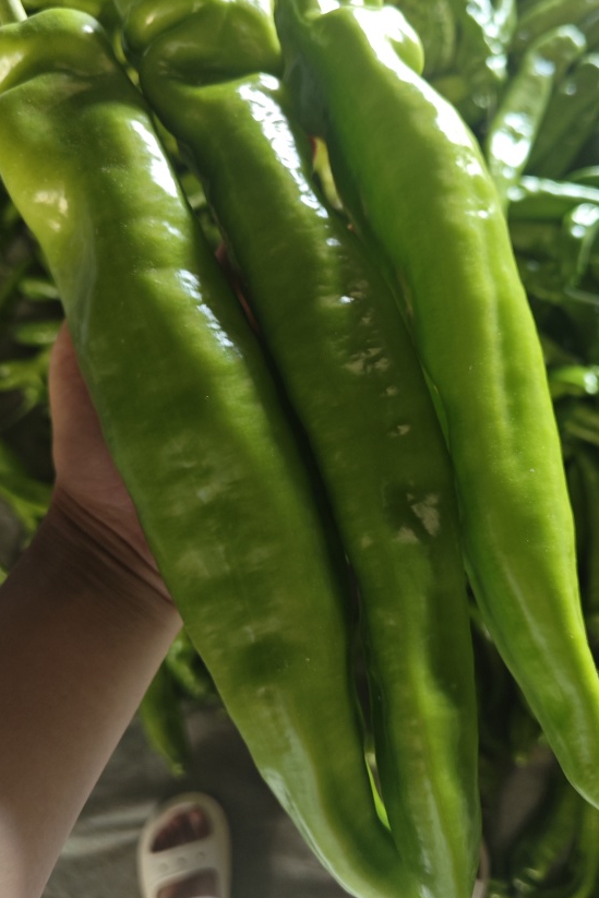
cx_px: 327
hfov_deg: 42.3
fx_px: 773
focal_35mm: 31
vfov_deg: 60.2
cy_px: 418
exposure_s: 1/50
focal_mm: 5.43
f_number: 1.8
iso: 320
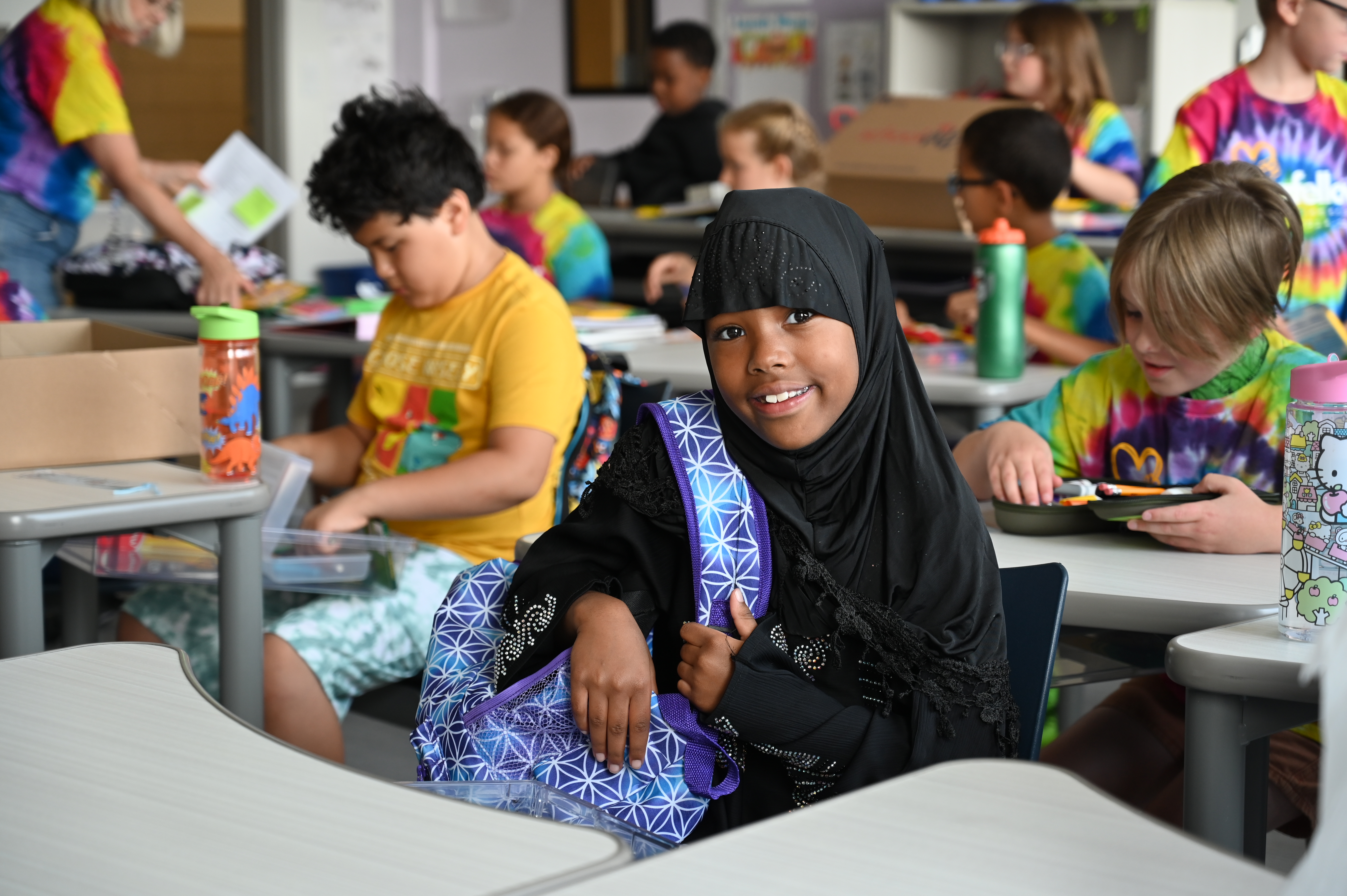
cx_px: 674
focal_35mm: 70
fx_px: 2617
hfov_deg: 28.9
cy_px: 448
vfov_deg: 19.4
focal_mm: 70
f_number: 4
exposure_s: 1/125
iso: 500
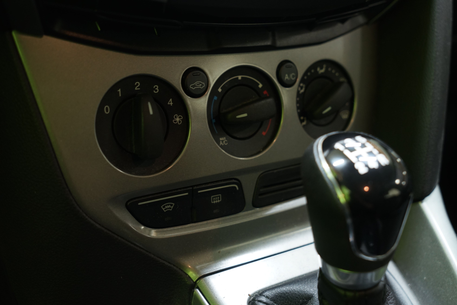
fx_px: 533
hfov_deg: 46.4
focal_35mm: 42
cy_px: 152
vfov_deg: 31.9
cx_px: 228
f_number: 4.5
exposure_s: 1/20
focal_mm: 42
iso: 1250
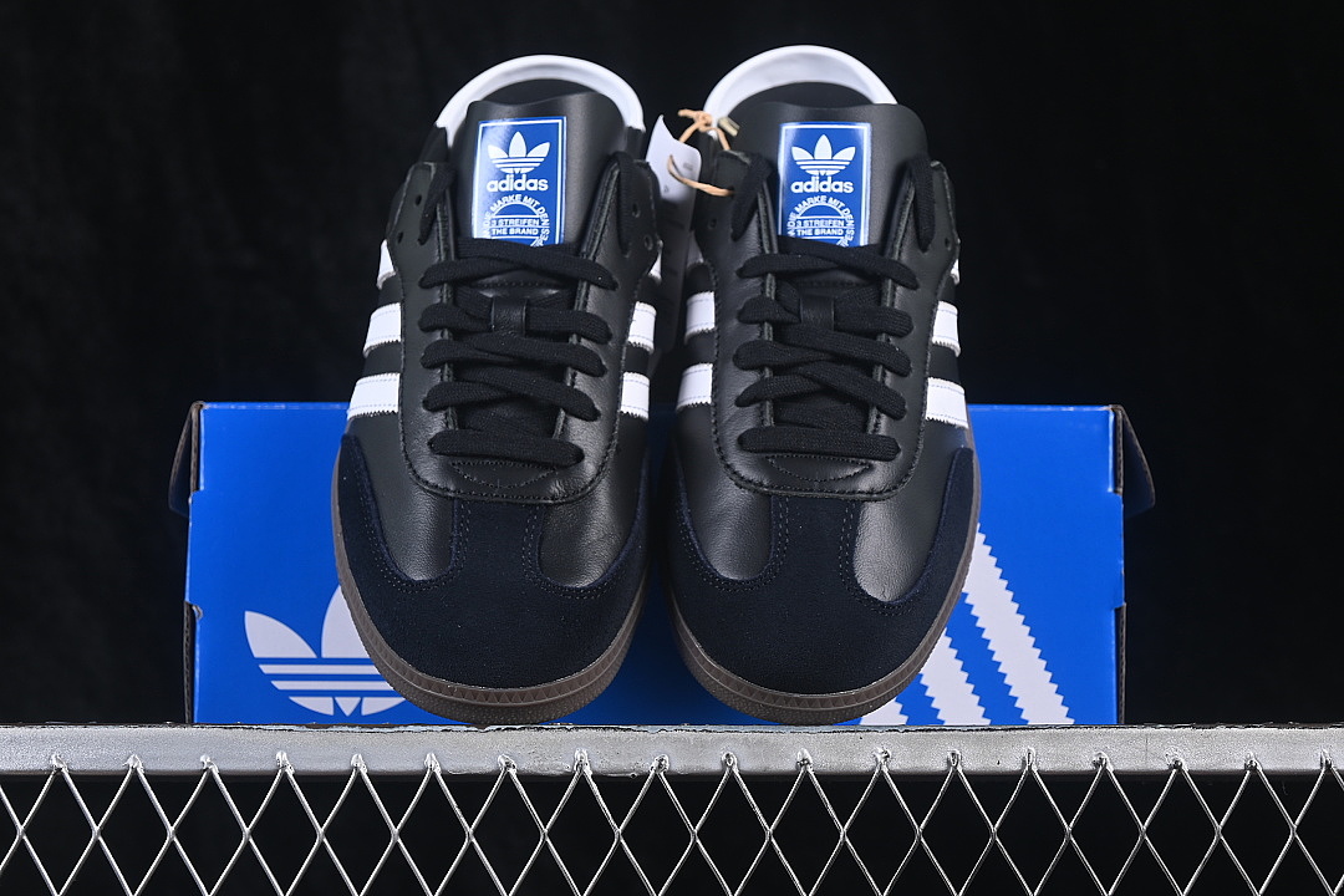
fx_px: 2800
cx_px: 672
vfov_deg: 18.2
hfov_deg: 27.0
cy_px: 448
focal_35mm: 75
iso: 160
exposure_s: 1/60
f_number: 6.3
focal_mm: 50
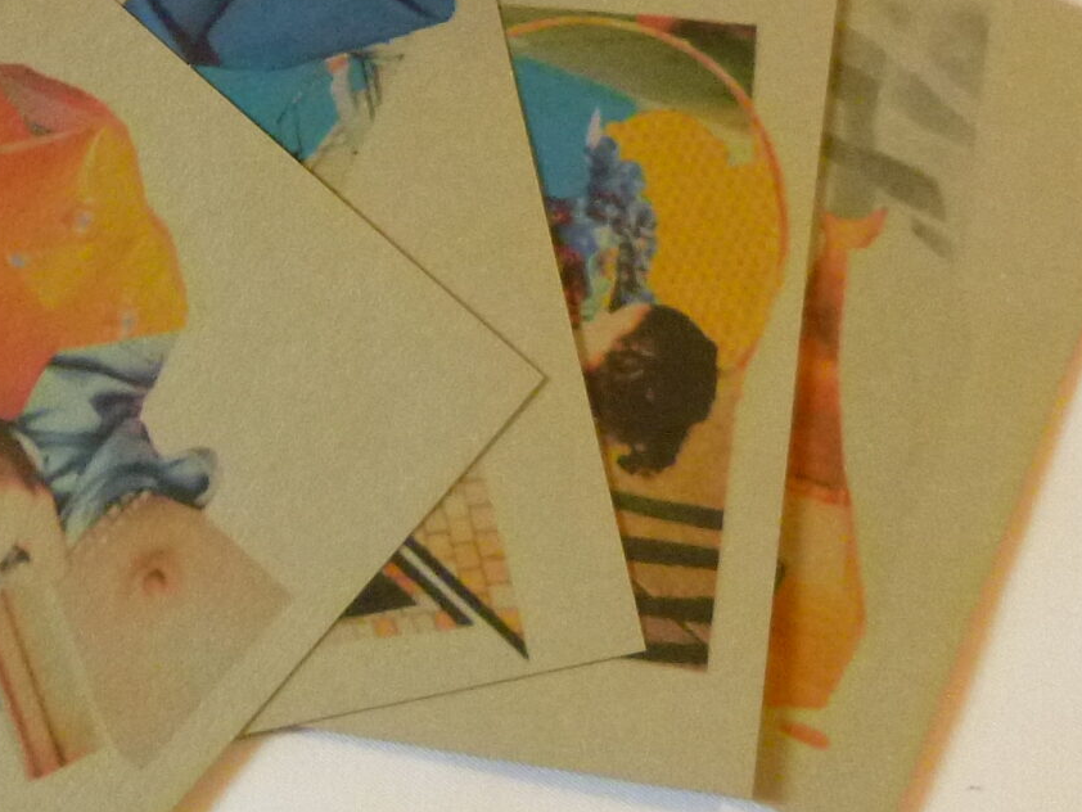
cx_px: 230
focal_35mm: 76
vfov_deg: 18.7
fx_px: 2376
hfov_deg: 25.3
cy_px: -50
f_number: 3.1
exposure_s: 1/50
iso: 400
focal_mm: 4.5
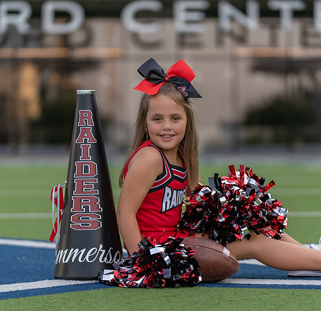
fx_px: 1857
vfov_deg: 9.6
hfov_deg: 9.9
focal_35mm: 180
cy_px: 174
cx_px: 174
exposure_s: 1/320
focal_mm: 126
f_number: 2.8
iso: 160
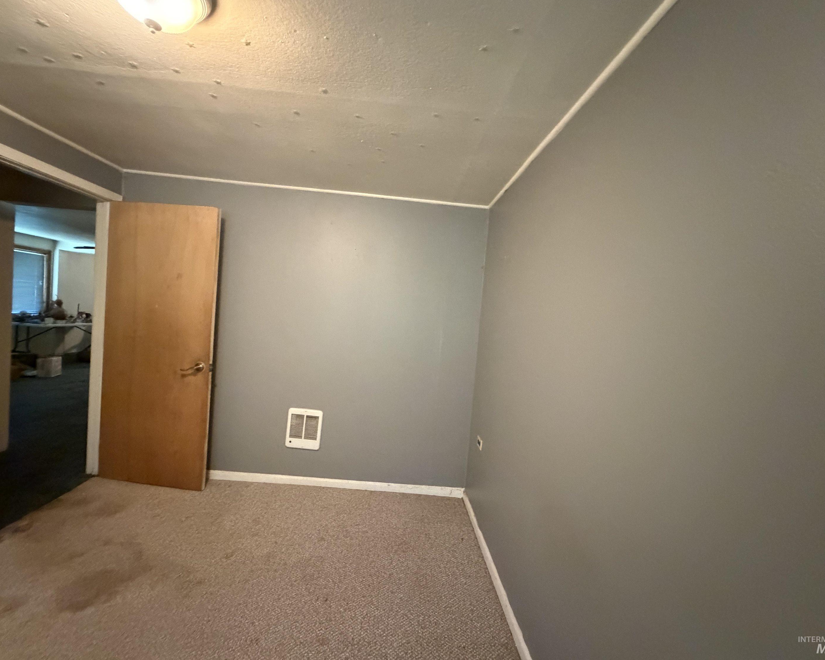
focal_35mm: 15
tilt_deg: -5.0
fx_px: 366
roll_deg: -3.4
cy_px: 330
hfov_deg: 96.8
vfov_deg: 84.0
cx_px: 414
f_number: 2.2
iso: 1250
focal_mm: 2.22
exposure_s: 1/60
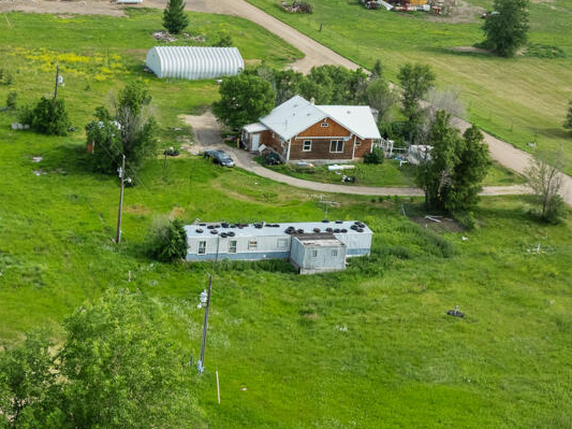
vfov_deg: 19.1
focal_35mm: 77
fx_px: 1272
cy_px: 228
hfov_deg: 23.1
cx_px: -124
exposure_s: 1/400
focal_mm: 12.29
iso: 100
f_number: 6.3
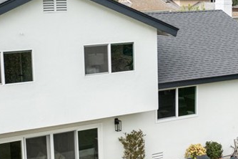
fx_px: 569
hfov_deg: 23.4
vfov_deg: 15.9
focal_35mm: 86
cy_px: 90
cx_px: 177
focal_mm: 10.26
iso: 100
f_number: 2.8
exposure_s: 1/120
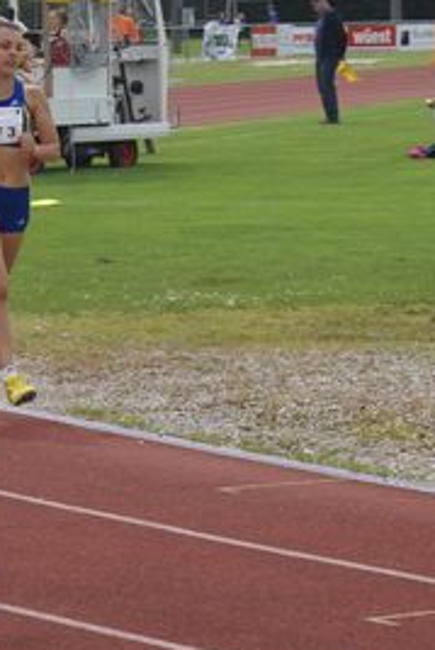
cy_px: 326
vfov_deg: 9.7
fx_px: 3827
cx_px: 57
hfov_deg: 6.5
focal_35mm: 212
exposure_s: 1/320
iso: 100
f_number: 6.3
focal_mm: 70
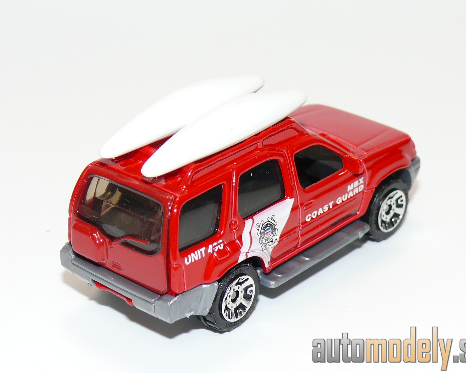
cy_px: 186
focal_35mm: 100
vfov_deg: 15.4
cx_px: 240
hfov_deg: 19.2
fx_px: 1379
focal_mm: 12.9
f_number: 4
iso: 100
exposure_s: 1/30
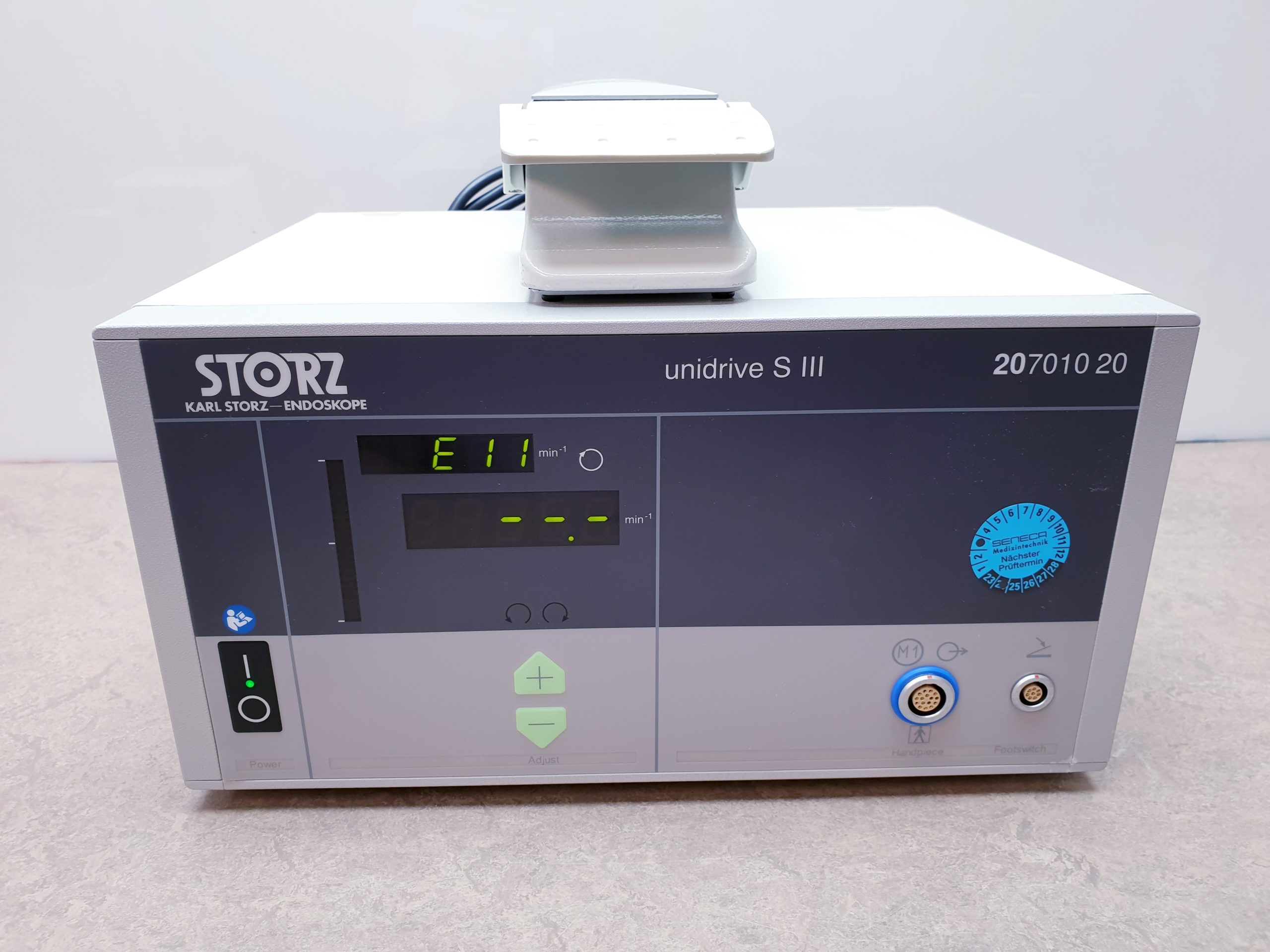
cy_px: 476
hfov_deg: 67.3
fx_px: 954
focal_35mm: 26
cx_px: 635
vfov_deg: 53.1
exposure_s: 1/50
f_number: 2.4
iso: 80
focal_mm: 4.3
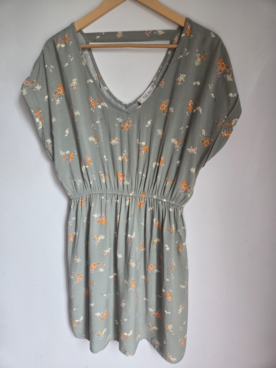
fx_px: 245
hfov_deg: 58.9
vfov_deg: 73.9
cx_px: 138
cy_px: 184
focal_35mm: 23
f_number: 1.8
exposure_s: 1/180
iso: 80
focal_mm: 5.4
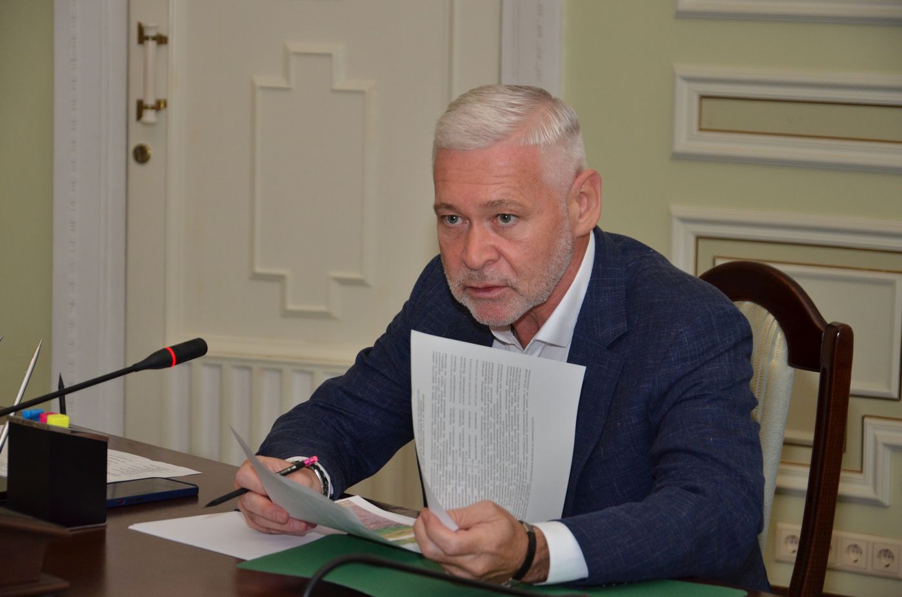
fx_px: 2625
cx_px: 451
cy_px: 298
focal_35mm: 105
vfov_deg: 13.0
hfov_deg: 19.5
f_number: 5.3
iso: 640
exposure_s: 1/250
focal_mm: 70
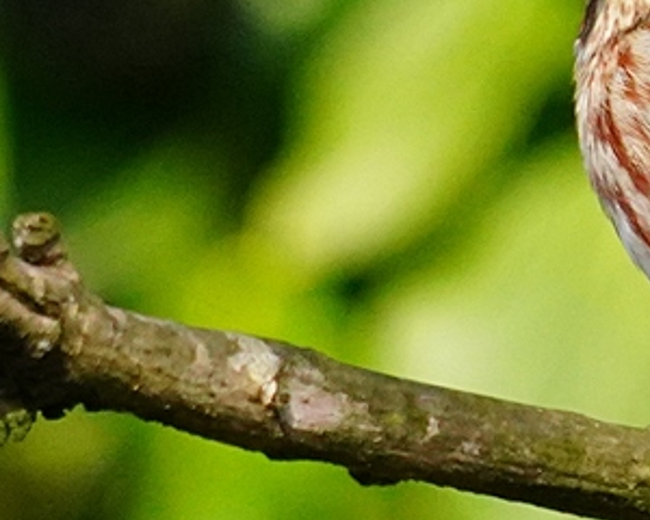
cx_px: 815
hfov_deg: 1.1
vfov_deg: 0.9
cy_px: 121
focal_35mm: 1691
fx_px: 32531
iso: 2000
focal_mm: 600
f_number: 6.3
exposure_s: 1/2000
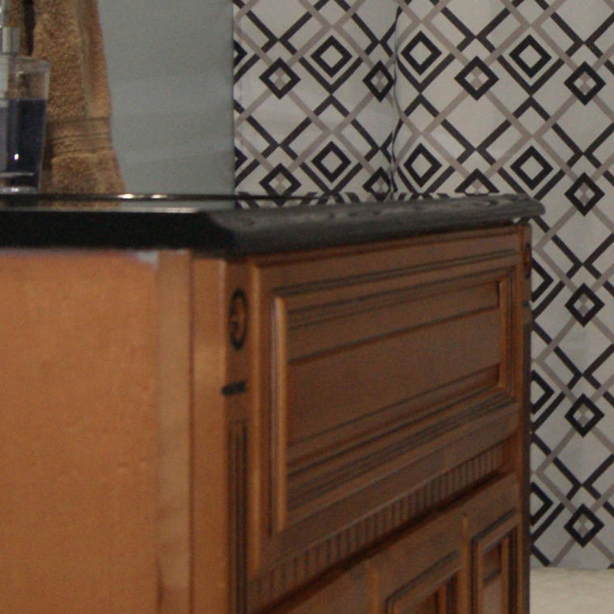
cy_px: 142
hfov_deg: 14.0
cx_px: 754
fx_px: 2428
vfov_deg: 14.3
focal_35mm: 121
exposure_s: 1/60
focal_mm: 24
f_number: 5.6
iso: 400
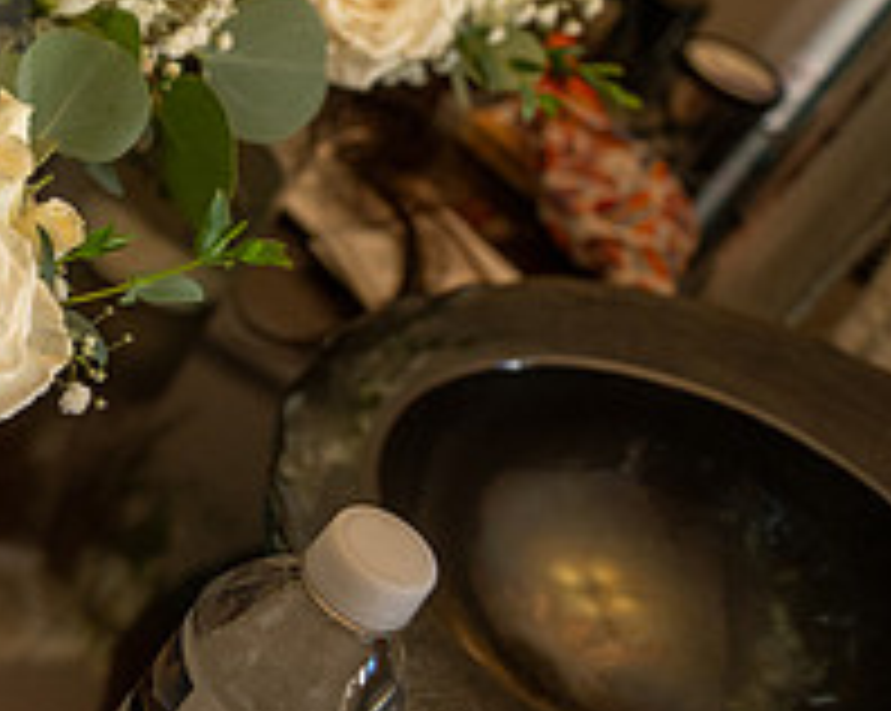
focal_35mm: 66
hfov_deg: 24.1
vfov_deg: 22.6
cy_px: 97
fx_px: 1739
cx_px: -351
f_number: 2.8
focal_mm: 24
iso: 800
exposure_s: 1/400
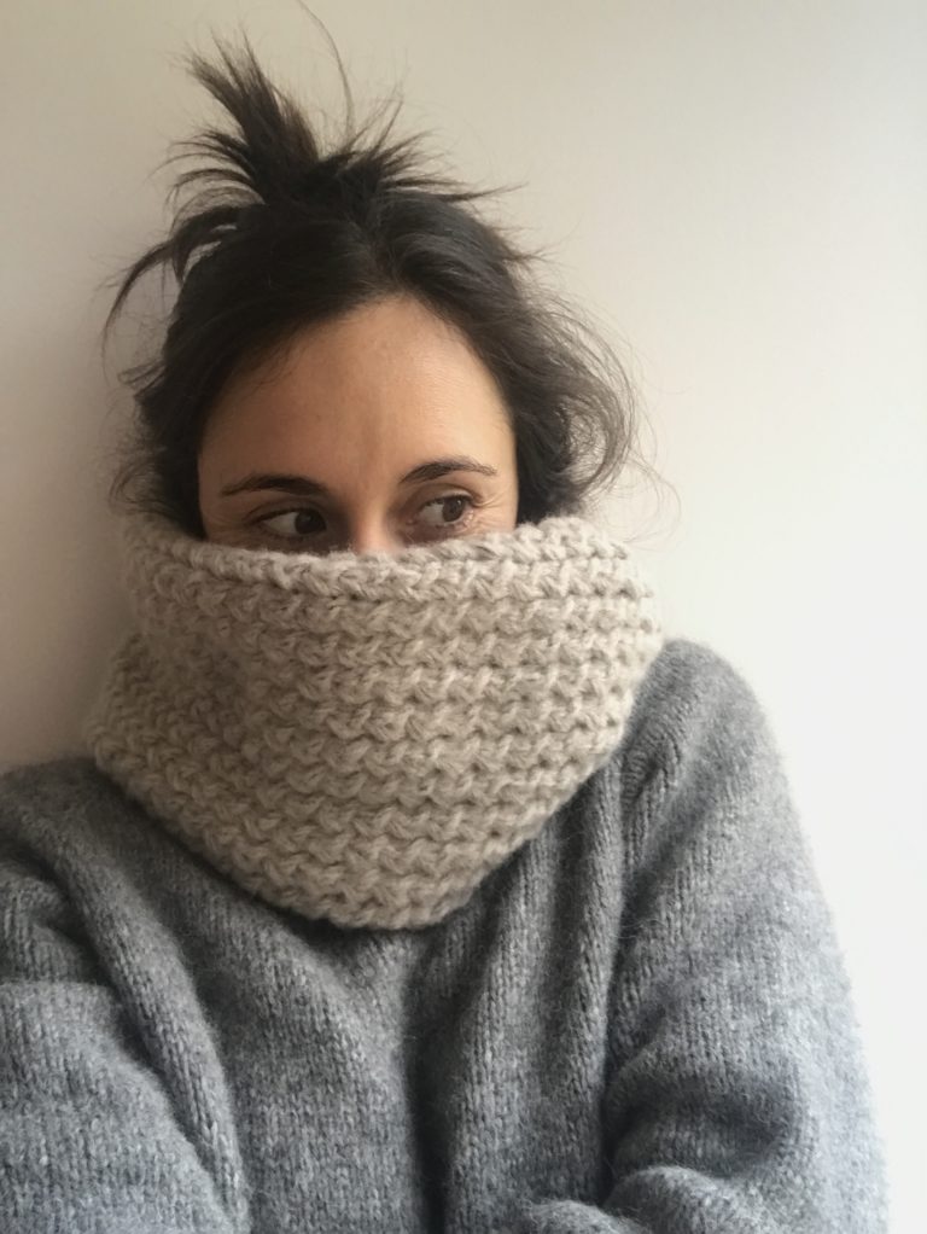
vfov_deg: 56.8
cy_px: 617
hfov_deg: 44.2
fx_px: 1141
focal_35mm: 32
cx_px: 464
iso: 80
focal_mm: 2.87
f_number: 2.2
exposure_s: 1/33
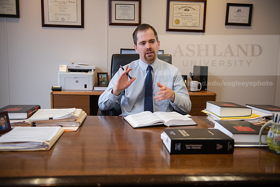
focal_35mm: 36
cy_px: 94
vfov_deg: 36.9
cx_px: 140
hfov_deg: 53.1
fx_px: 280
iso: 800
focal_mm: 36
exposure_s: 1/125
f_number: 3.2
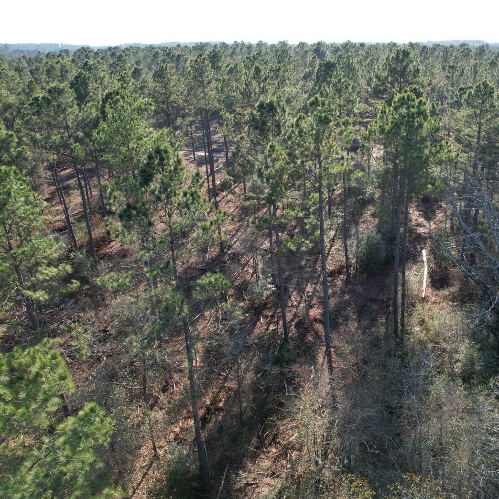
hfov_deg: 54.7
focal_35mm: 29
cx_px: 326
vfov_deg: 55.6
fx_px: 473
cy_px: 254
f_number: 2.8
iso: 130
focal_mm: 8.38
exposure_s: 1/640
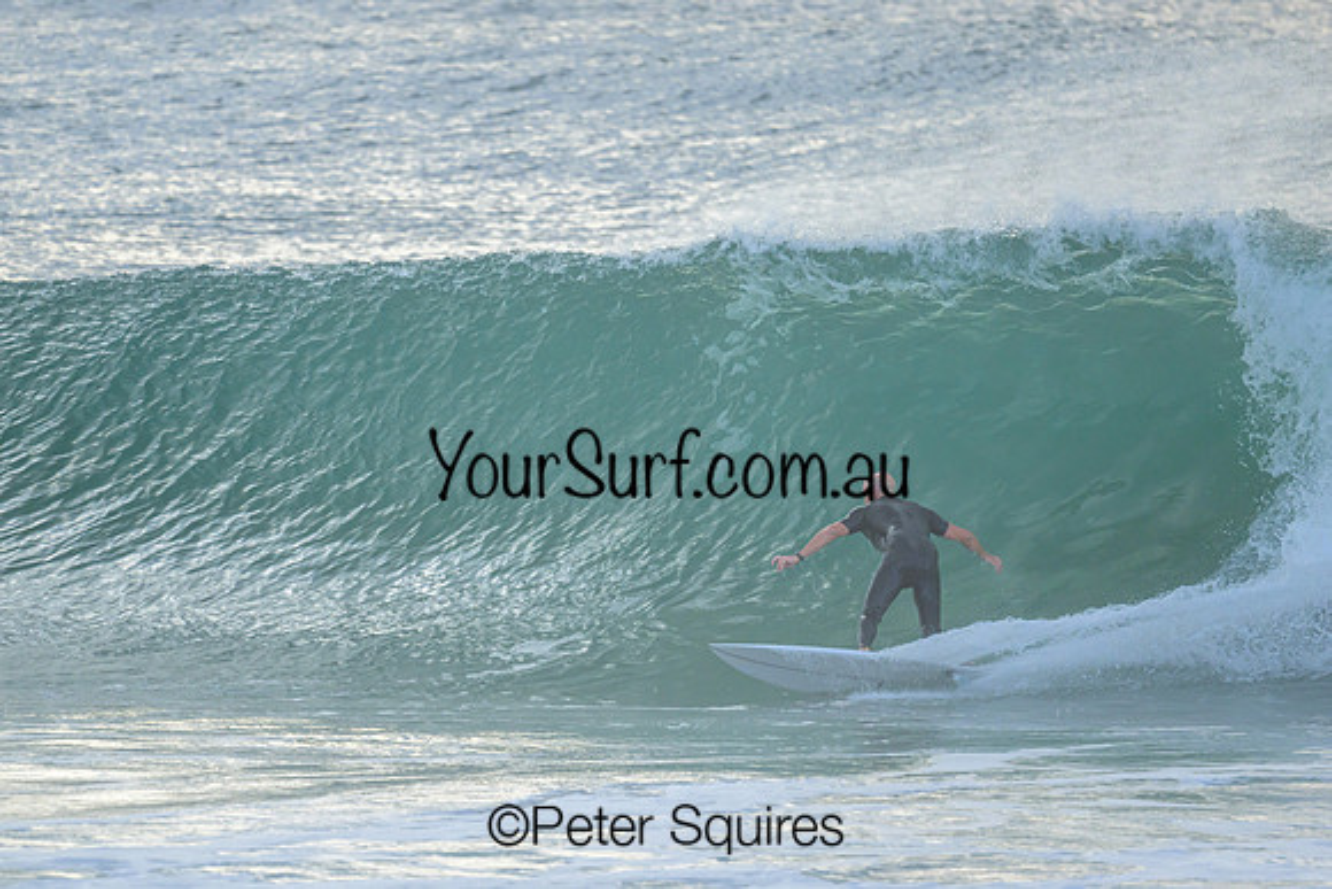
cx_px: 666
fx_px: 29606
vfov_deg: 1.7
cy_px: 444
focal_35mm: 800
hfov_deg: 2.6
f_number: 6.3
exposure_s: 1/2500
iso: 1600
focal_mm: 800
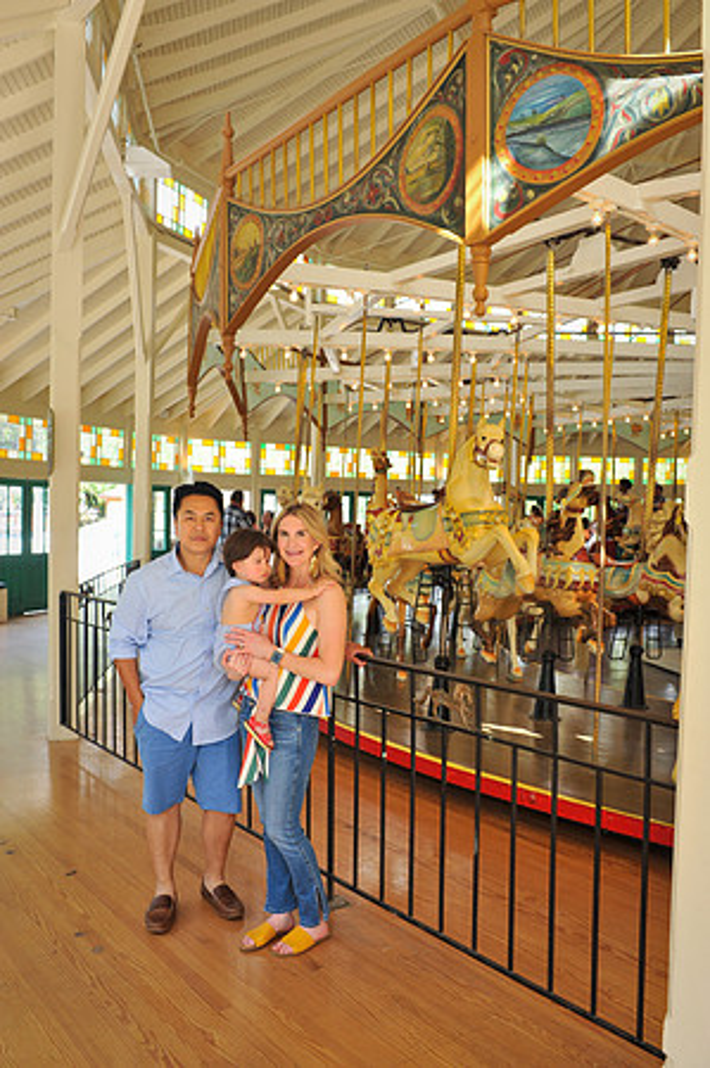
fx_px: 949
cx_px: 355
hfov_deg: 41.0
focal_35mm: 32
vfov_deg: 58.8
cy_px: 534
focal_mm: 32
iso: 500
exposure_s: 1/125
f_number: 5.6
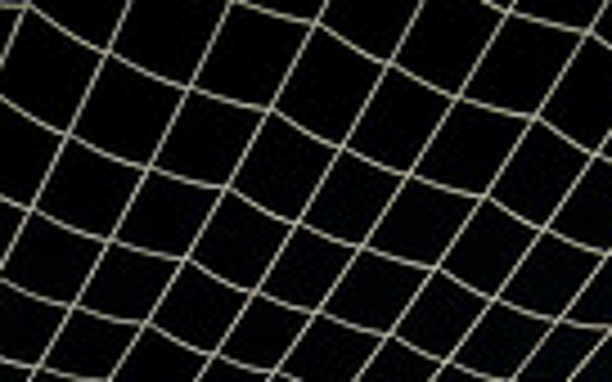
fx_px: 2302
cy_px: 962
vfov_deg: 8.5
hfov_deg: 15.1
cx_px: 382
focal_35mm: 138
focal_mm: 41
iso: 400
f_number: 4
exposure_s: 1/125
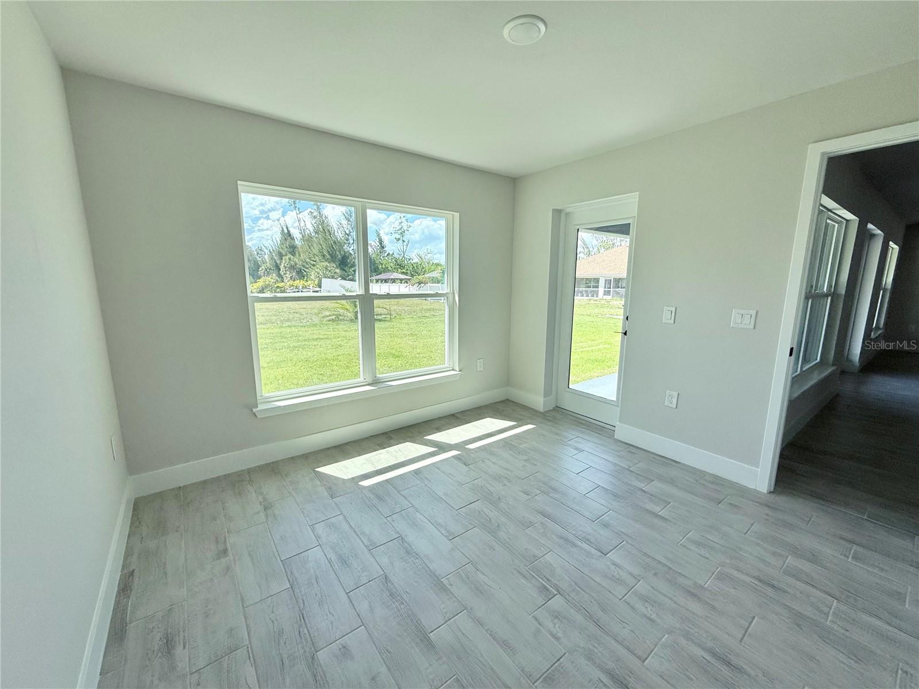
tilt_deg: -9.2
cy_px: 344
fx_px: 372
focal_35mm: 14
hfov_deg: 102.1
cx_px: 460
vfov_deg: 85.7
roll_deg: -0.5
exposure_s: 1/527
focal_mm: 2.22
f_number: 2.2
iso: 50
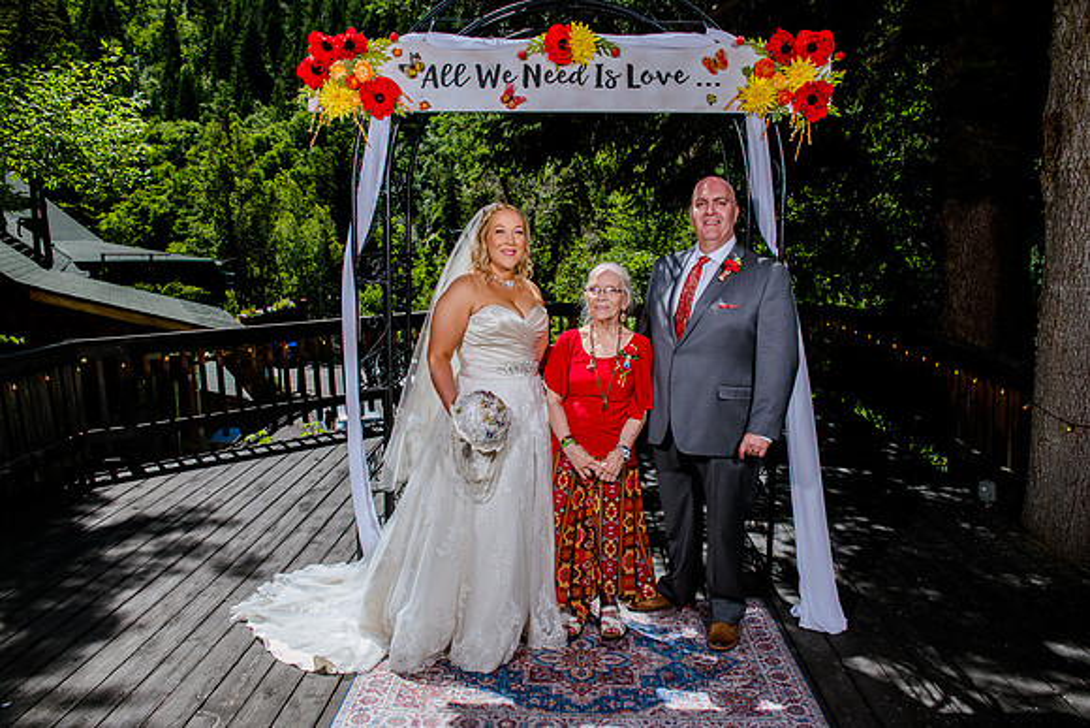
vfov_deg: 49.4
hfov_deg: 69.1
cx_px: 545
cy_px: 364
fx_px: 791
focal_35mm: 26
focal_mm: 26
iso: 160
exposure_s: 1/400
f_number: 8
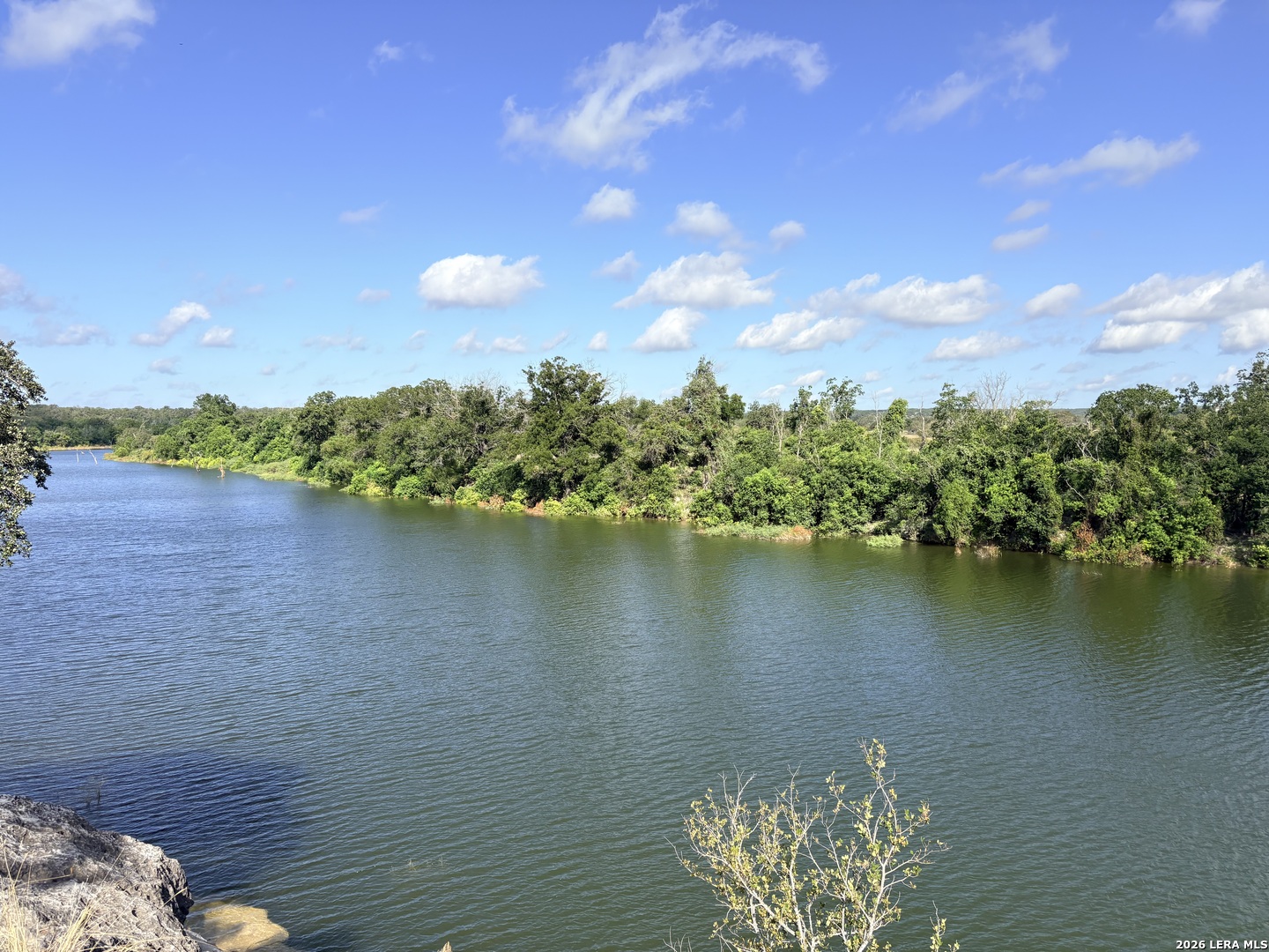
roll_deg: -0.4
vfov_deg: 53.1
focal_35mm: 26
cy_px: 476
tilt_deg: -3.3
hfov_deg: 67.3
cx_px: 634
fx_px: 953
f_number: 1.6
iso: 50
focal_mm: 5.96
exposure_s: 1/3125
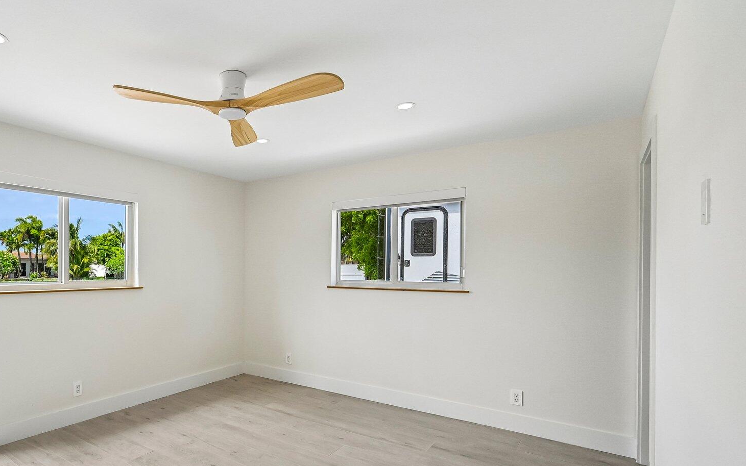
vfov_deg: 59.3
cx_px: 247
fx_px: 407
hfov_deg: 82.1
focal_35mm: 20
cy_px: 272
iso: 2500
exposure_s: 1/1250
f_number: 8
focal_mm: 14
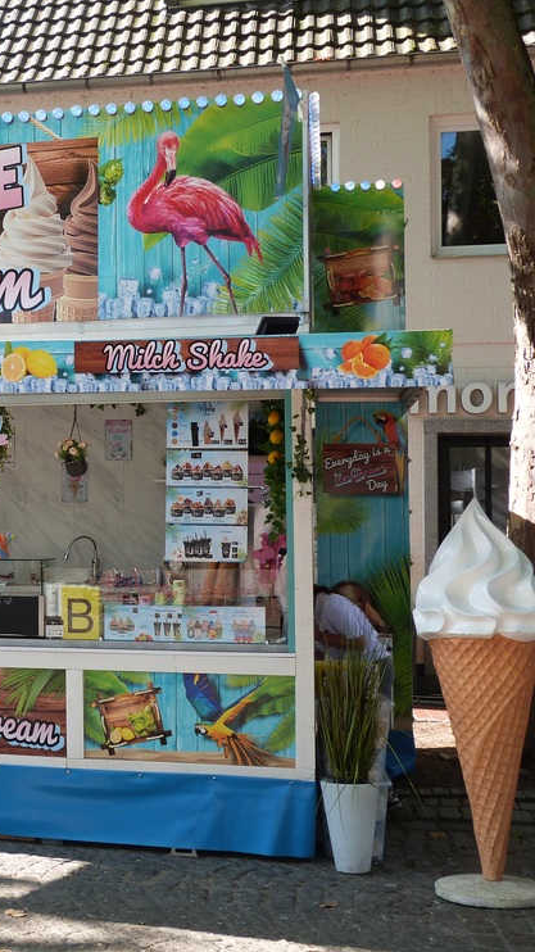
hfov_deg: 24.5
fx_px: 1186
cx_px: 27
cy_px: 480
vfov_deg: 43.7
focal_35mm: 47
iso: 100
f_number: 4
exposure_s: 1/160
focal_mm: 5.7
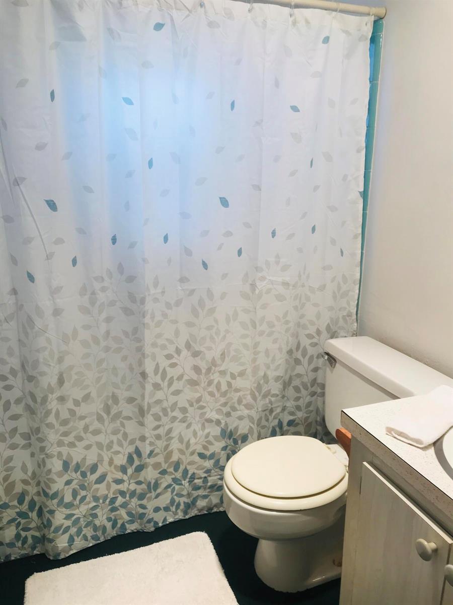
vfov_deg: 63.4
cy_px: 302
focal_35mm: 28
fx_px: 489
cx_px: 226
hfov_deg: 49.7
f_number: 1.8
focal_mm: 3.99
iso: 25
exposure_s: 1/60
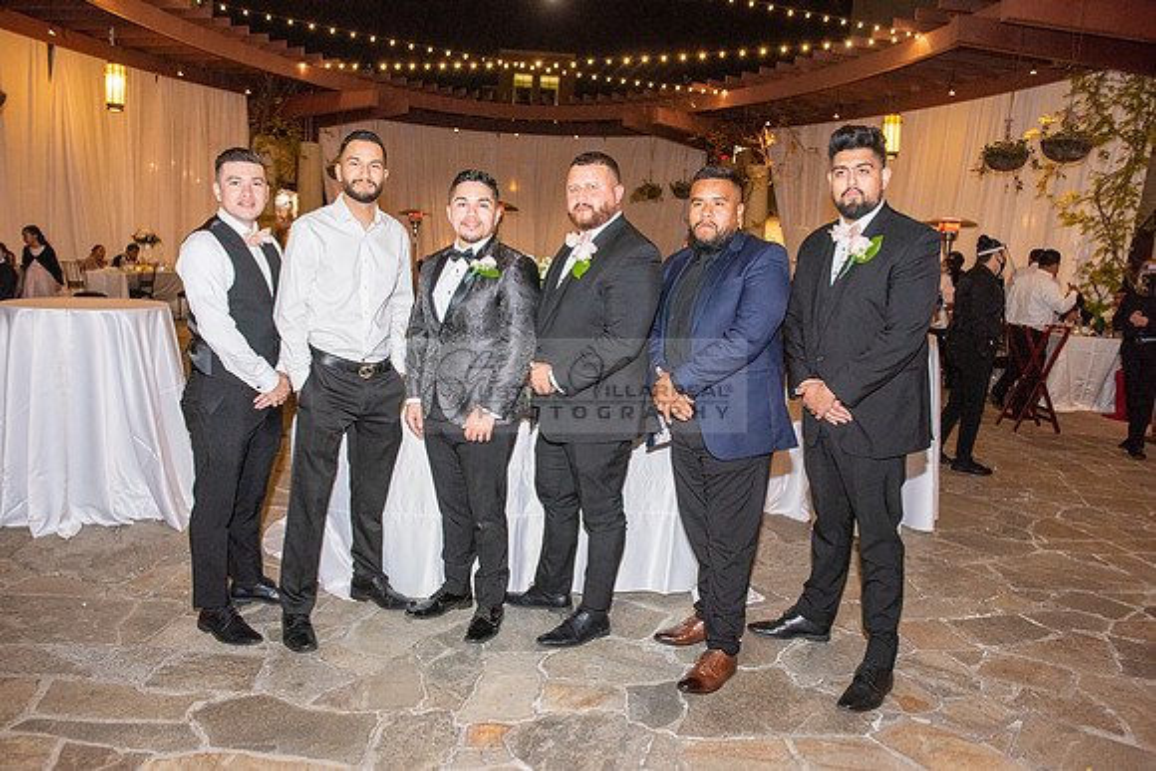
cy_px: 385
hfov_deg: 67.9
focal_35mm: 27
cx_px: 587
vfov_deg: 48.3
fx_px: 859
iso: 1600
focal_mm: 26
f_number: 4
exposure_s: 1/160
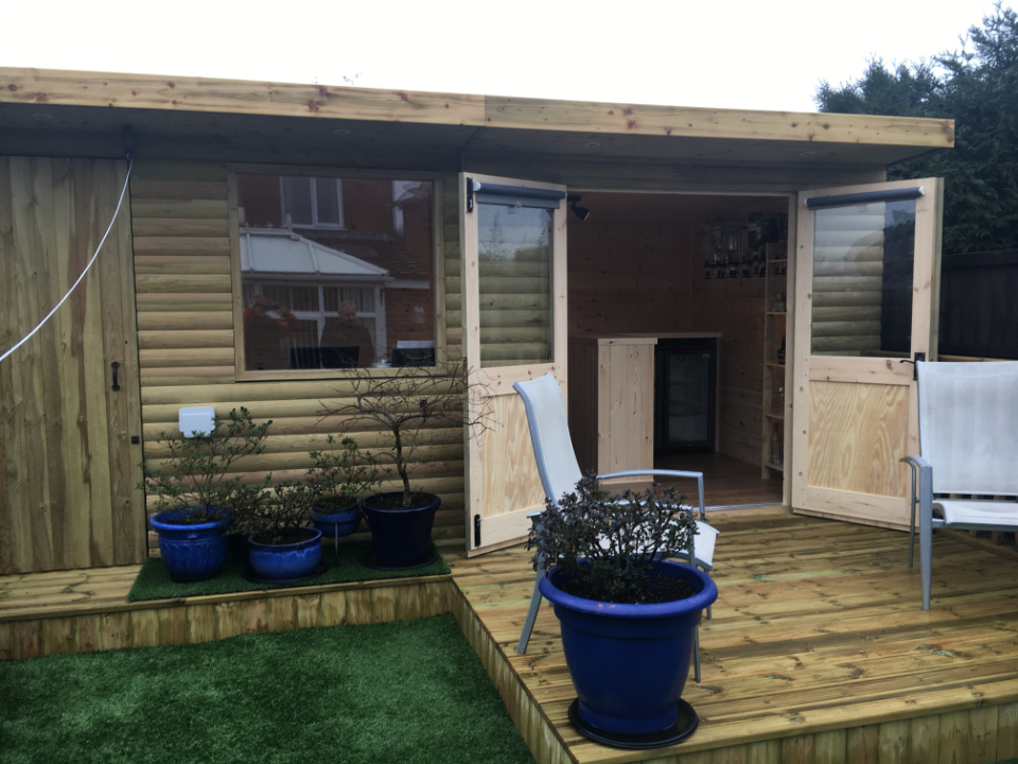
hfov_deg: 61.7
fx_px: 853
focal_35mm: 29
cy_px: 382
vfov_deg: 48.2
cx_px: 509
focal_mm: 4.2
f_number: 2.2
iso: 25
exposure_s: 1/113
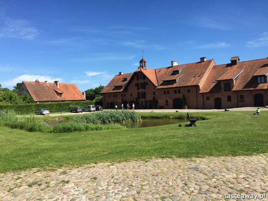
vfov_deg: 48.2
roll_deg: +2.2
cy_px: 100
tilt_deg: +0.5
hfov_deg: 61.7
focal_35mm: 29
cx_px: 134
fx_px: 225
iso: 32
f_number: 2.2
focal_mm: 4.15
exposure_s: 1/1799
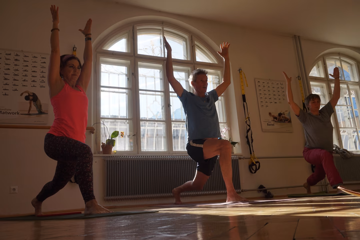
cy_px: 120
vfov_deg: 41.7
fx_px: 315
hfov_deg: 59.5
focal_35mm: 32
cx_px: 180
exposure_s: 1/100
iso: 100
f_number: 9
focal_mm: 21
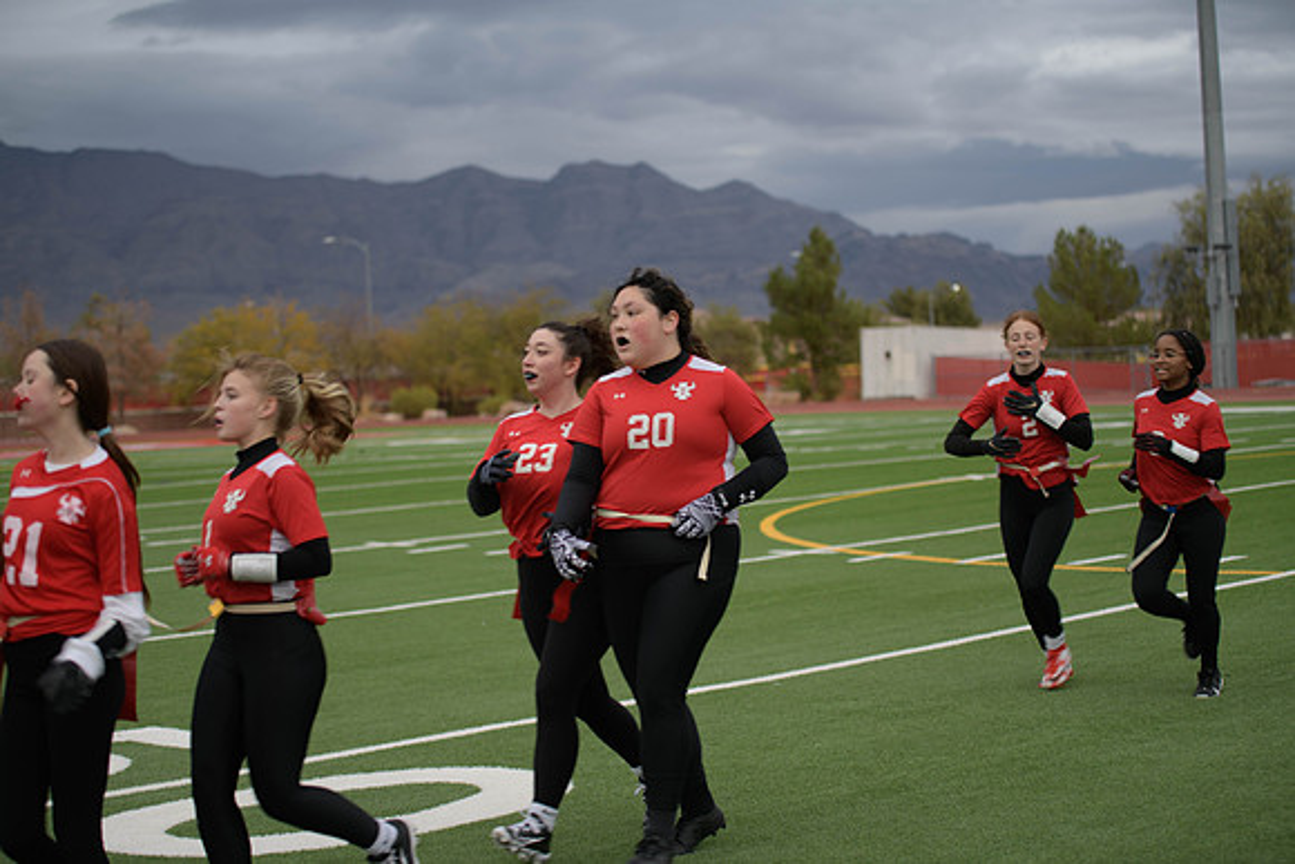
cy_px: 432
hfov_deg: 28.8
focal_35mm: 70
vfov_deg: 19.5
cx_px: 648
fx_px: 2519
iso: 110
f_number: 2.8
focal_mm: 70
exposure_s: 1/200
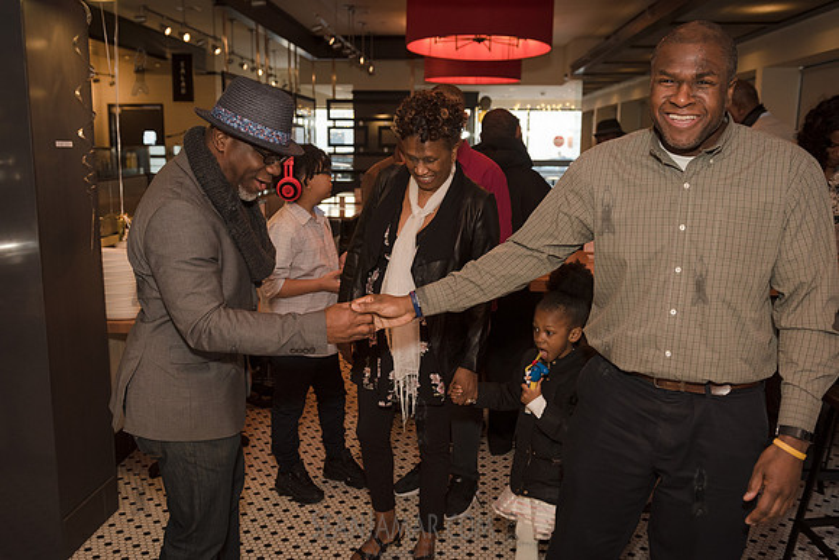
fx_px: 746
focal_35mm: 32
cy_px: 280
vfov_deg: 41.1
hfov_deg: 58.7
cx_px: 420
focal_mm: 32
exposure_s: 1/320
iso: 1250
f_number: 4
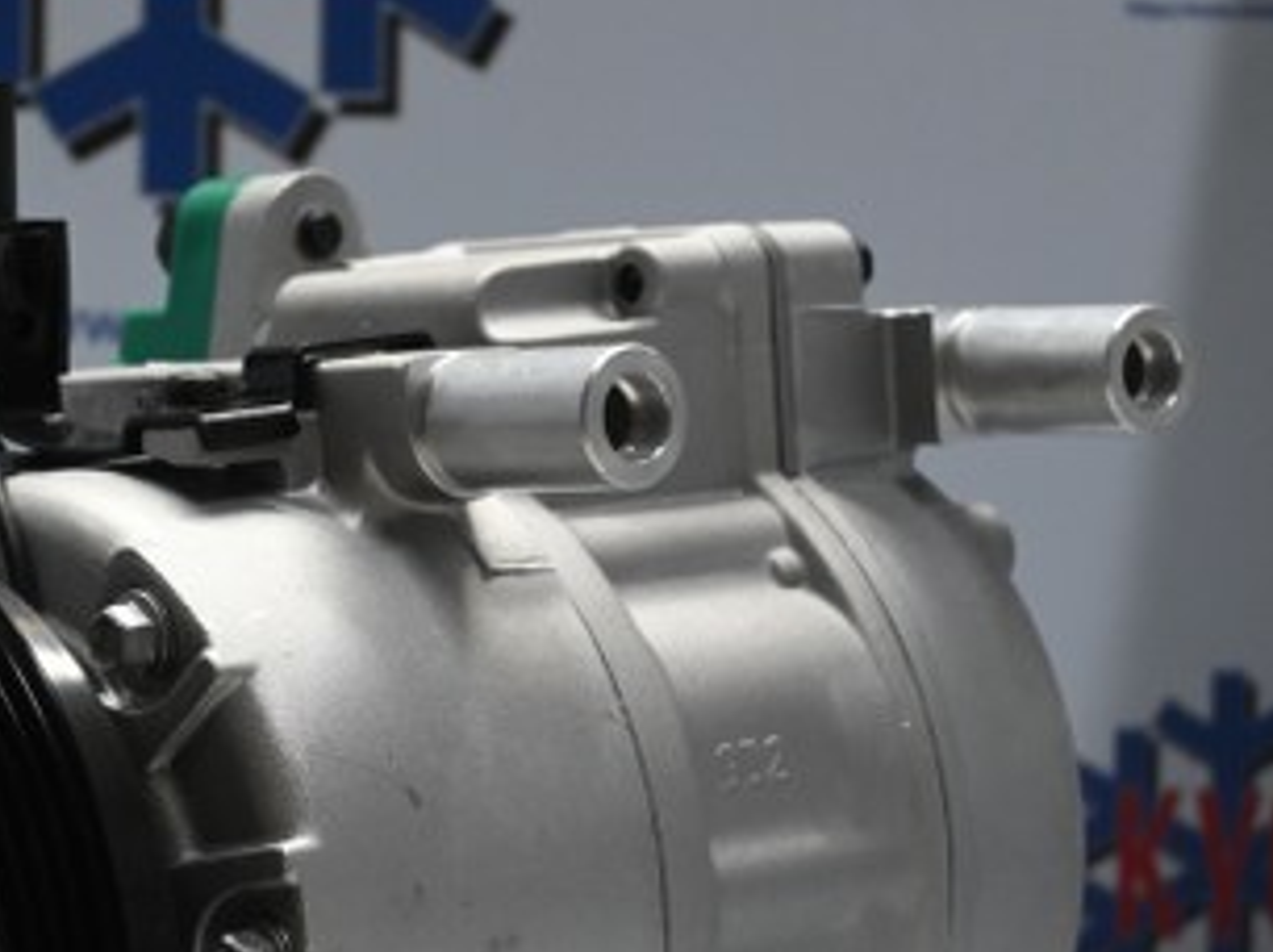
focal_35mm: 125
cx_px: 292
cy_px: 735
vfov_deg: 11.8
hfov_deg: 15.7
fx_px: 4591
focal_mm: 44
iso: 1400
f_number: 6
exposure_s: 1/80
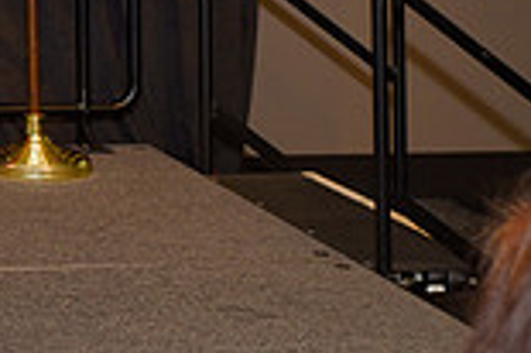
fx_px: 1930
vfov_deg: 9.9
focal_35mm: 131
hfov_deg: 14.0
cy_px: -293
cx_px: -411
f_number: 5
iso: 200
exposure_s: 1/60
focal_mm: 35
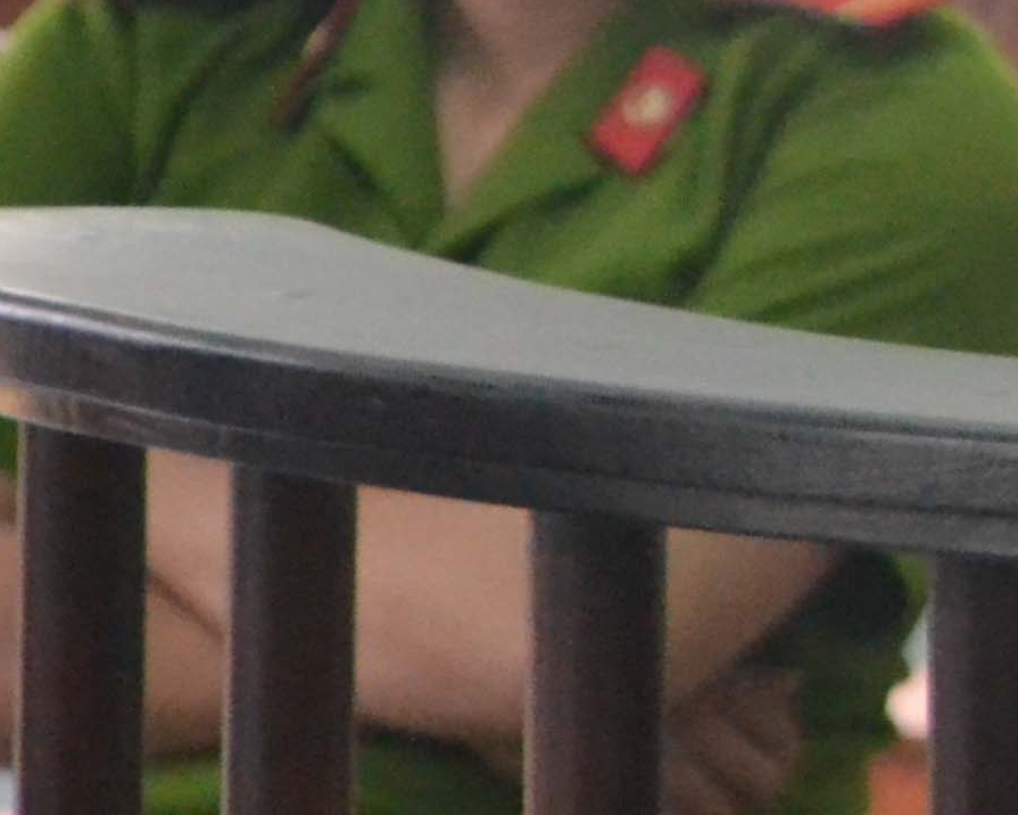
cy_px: -105
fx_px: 29479
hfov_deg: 2.0
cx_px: 2265
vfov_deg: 1.6
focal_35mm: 978
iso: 3200
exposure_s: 1/100
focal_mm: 135
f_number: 5.6
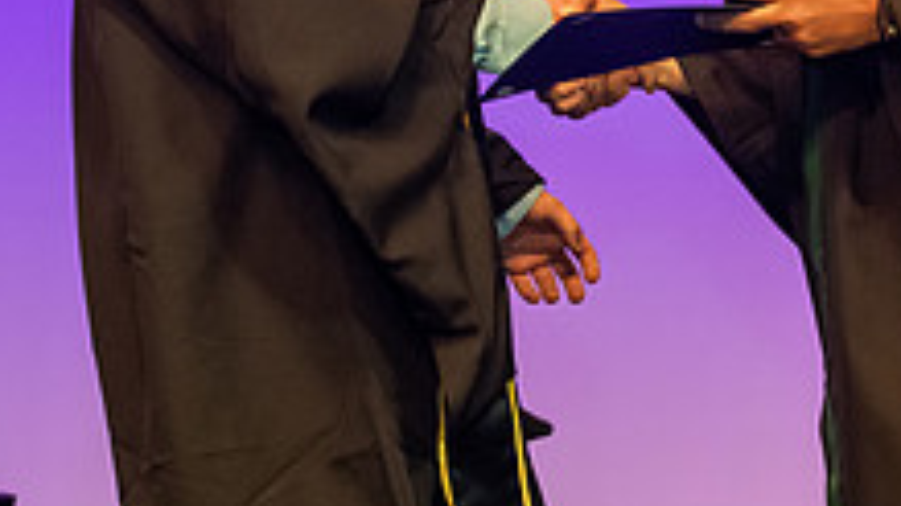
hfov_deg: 9.4
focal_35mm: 228
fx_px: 5445
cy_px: -249
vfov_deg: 5.3
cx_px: 741
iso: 3200
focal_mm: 82
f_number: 4
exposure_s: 1/200
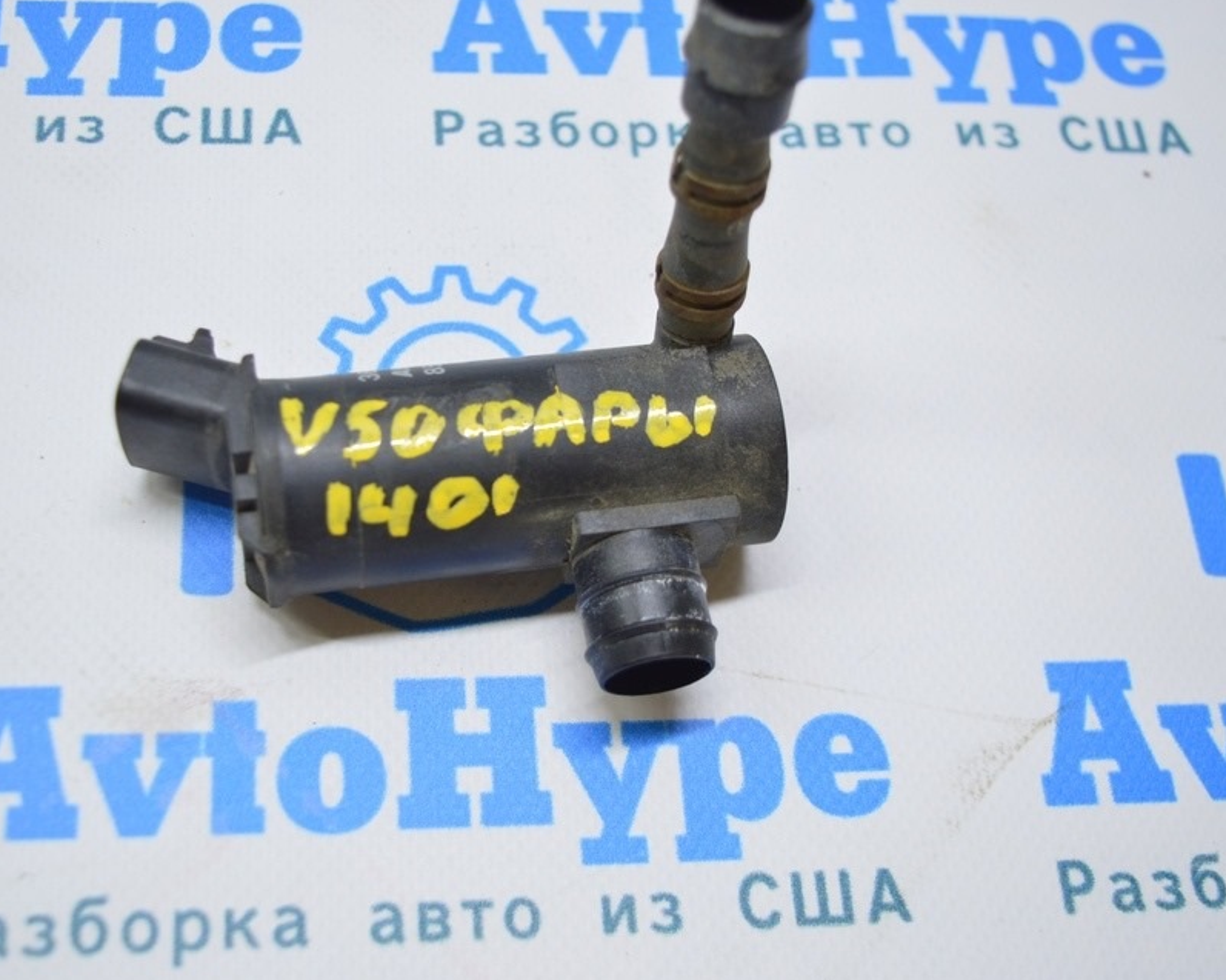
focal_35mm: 47
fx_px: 1705
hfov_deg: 39.4
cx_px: 491
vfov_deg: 32.1
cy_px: 465
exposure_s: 1/50
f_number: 4
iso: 400
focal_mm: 26
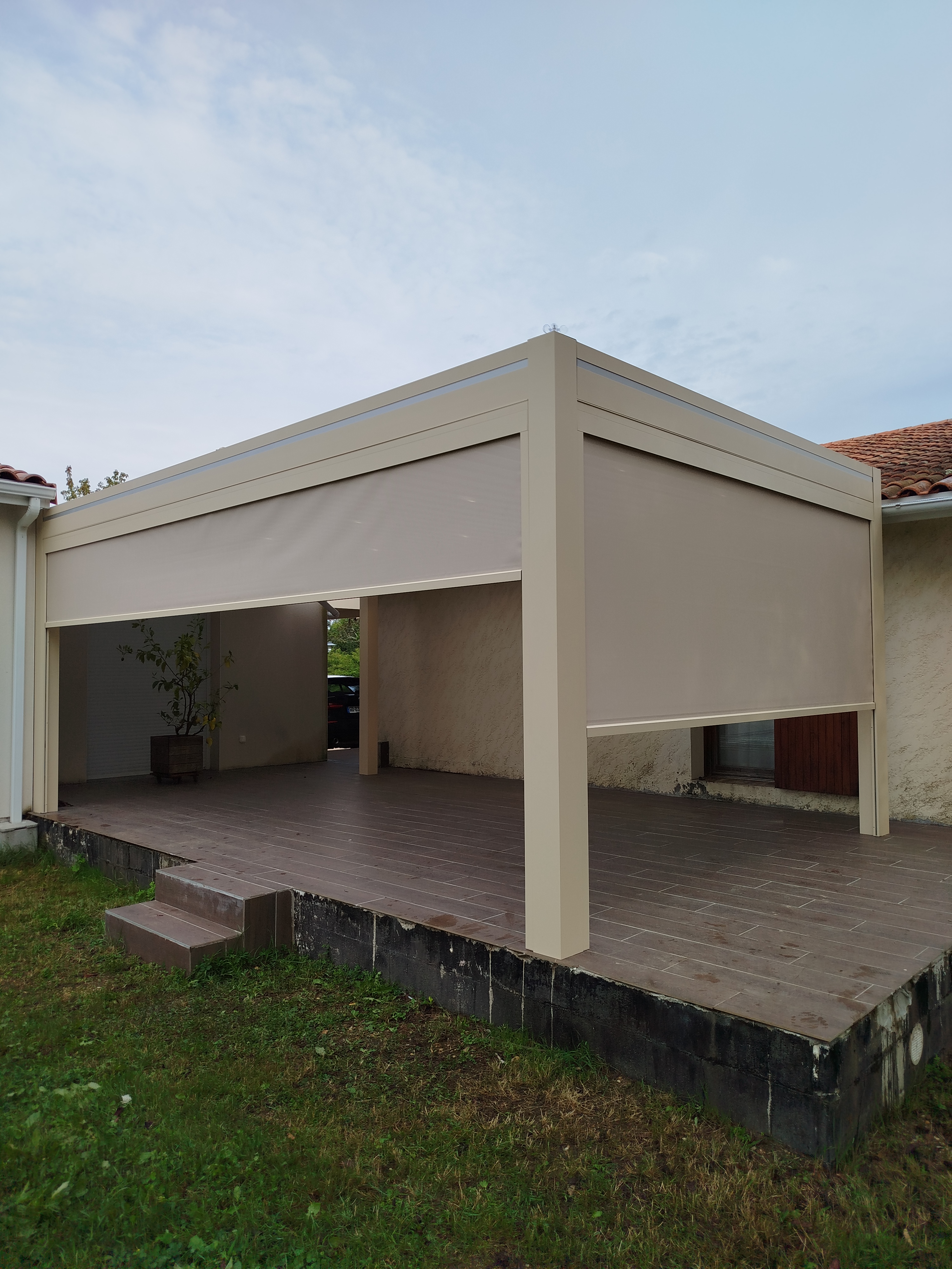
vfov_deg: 71.6
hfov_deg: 56.8
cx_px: 476
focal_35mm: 24
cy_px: 634
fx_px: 880
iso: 50
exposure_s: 1/331
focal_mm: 5.31
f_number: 1.7
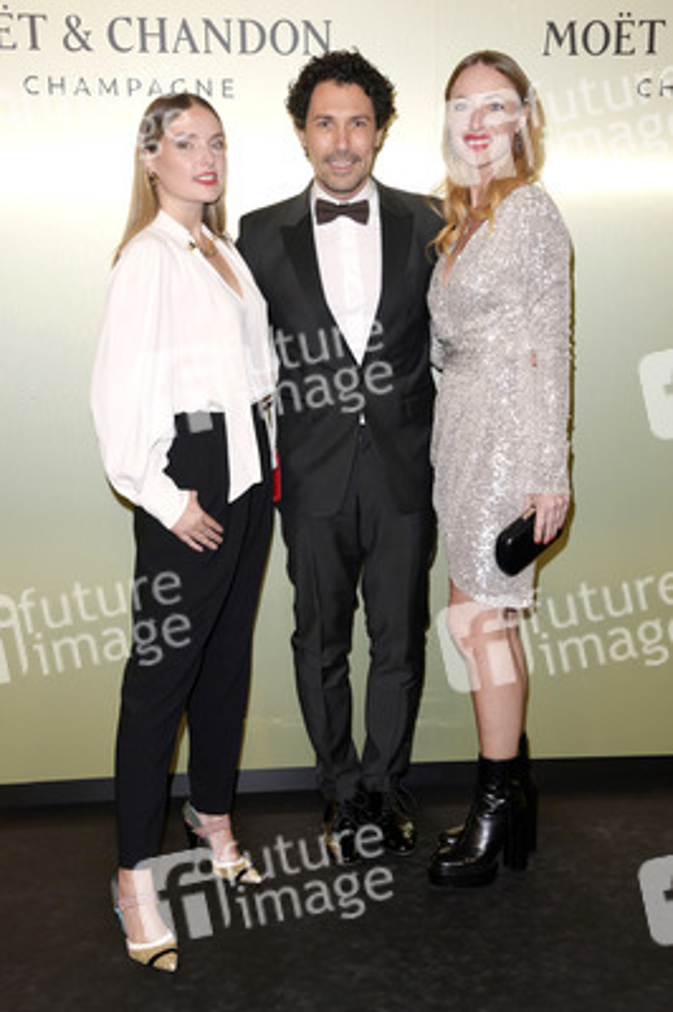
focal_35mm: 45
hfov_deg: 29.8
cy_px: 506
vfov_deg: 43.6
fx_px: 1264
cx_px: 336
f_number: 5.6
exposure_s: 1/200
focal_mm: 45
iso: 500
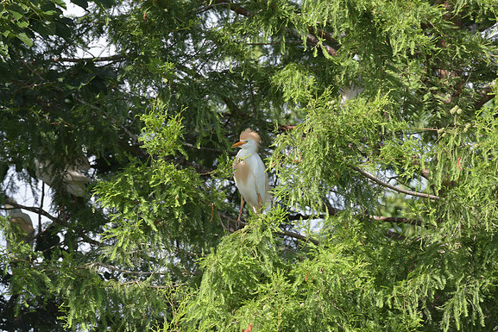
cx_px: 249
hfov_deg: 2.6
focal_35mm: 804
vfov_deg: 1.7
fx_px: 11124
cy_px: 166
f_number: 10
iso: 1250
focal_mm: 800
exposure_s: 1/800
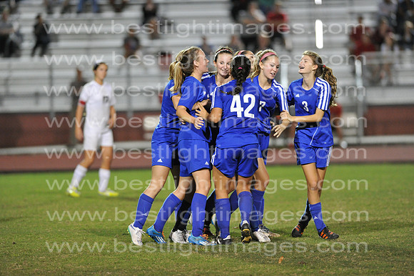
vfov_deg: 4.6
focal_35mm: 300
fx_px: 3448
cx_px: 207
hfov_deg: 6.9
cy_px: 138
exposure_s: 1/400
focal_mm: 300
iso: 5000
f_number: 3.2
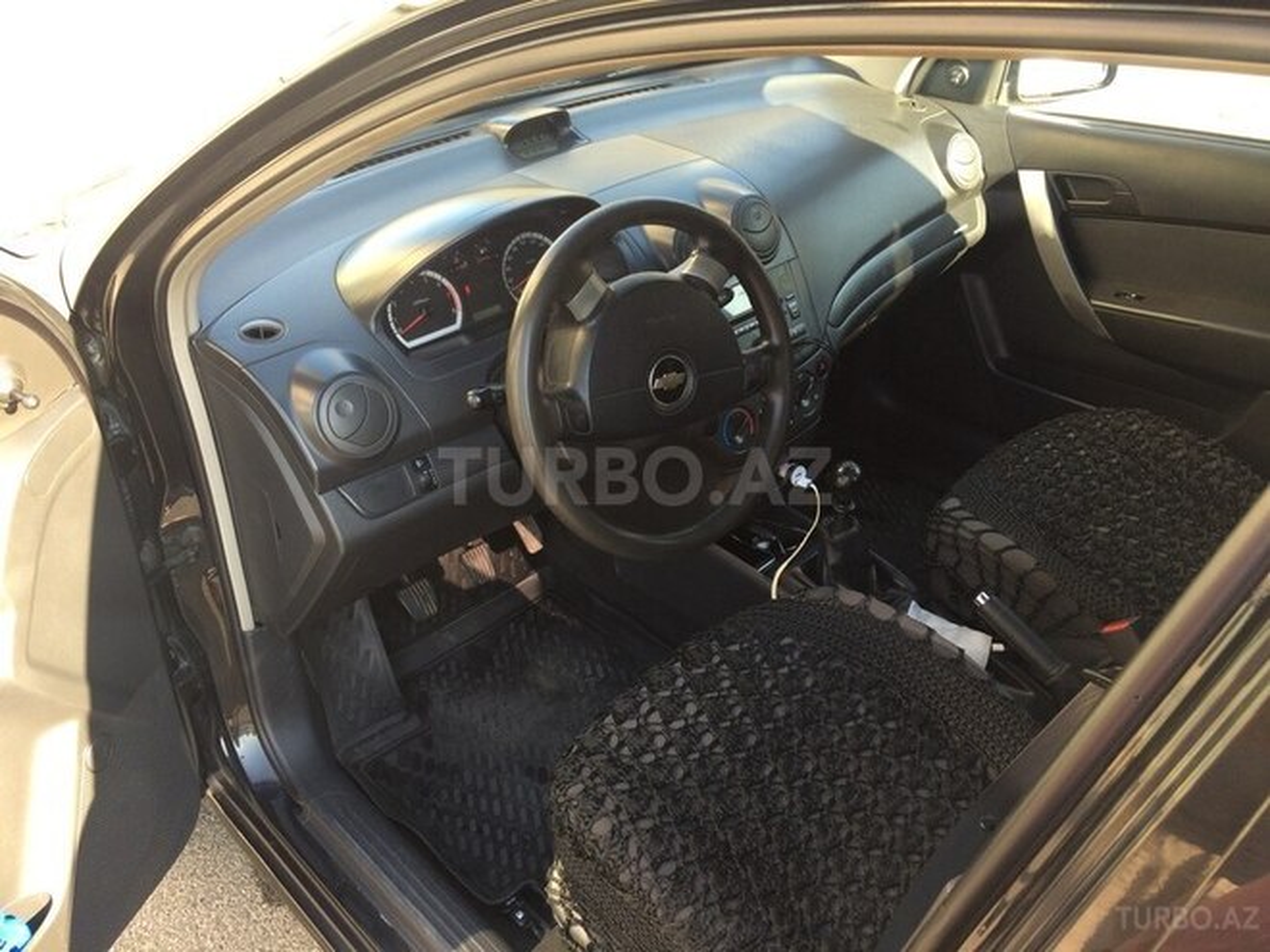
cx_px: 635
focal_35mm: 29
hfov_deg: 61.7
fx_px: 1064
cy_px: 476
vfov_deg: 48.2
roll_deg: +4.9
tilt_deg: -33.4
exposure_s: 1/100
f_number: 2.2
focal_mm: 4.15
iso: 50
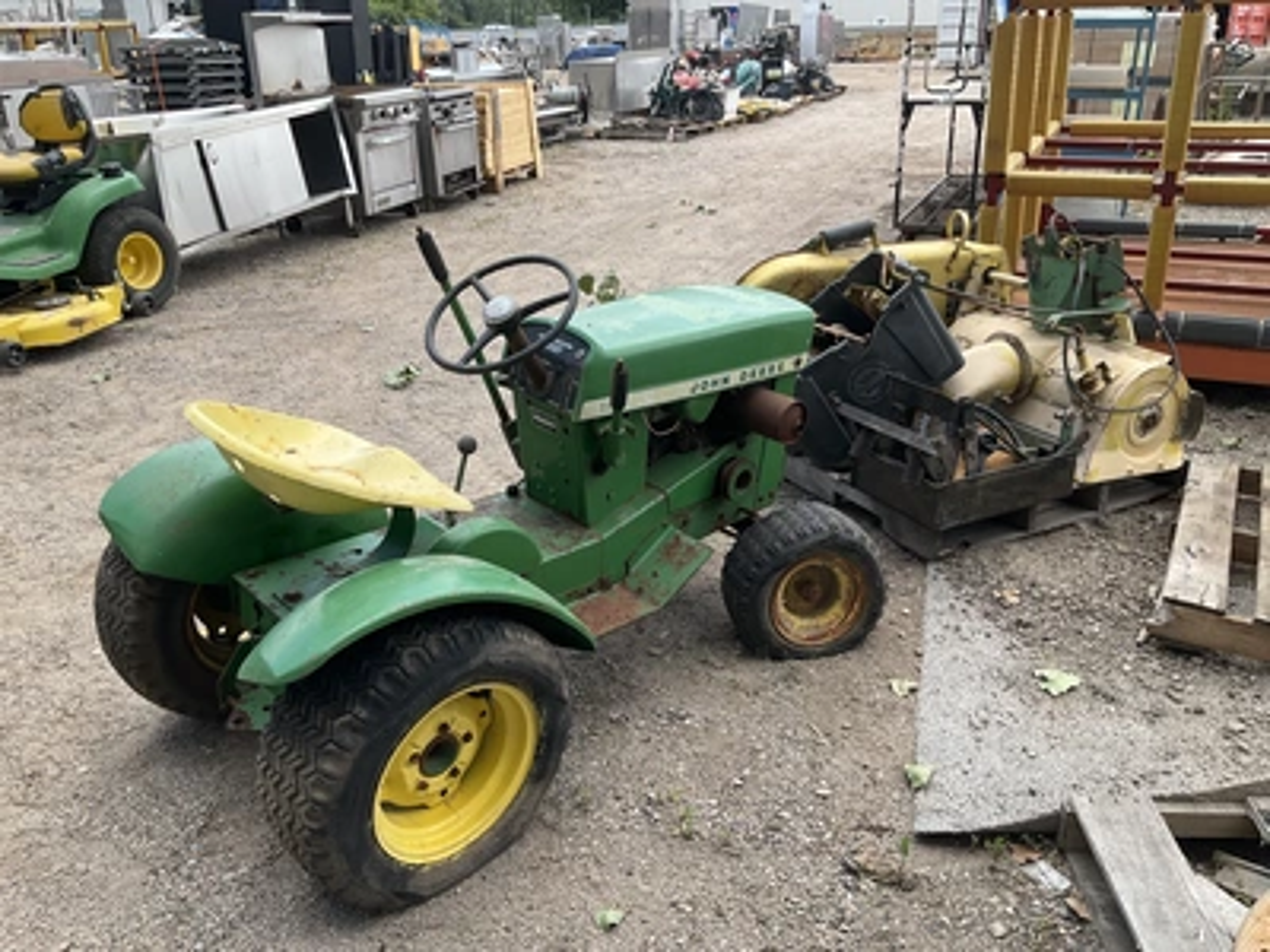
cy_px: 476
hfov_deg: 61.7
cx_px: 635
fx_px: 1064
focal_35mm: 29
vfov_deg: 48.2
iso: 25
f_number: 1.8
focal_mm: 3
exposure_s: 1/500
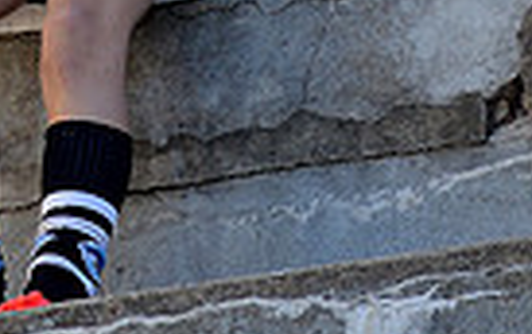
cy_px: -320
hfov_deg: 1.8
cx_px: 206
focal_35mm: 1164
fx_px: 16897
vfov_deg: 1.1
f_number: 4
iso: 320
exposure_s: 1/500
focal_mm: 270
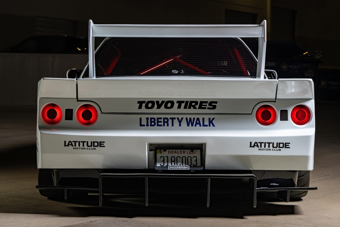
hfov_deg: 21.2
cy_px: 114
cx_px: 170
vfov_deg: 14.3
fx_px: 907
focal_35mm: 96
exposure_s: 1/50
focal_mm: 96
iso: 320
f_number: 11
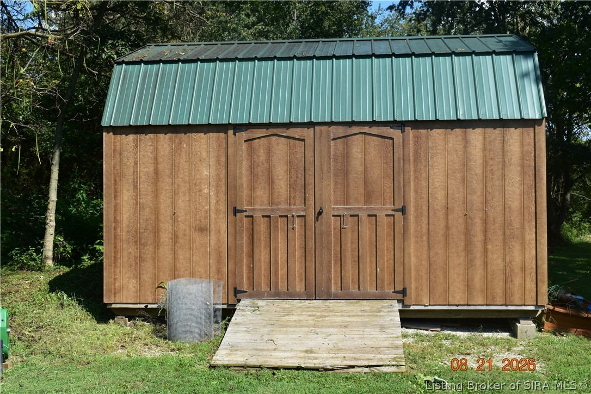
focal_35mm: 45
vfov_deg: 29.9
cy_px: 197
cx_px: 296
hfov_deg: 43.6
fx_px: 739
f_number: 11
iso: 400
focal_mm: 30
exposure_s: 1/350
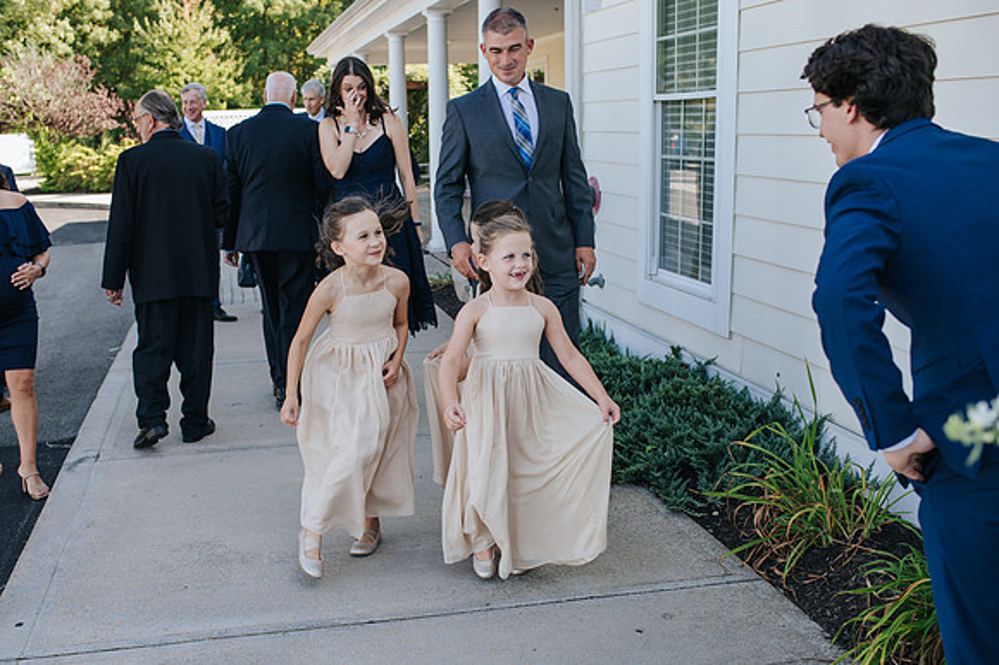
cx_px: 433
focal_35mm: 40
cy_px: 377
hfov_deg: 48.7
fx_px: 1100
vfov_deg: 33.6
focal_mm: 35
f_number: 3.5
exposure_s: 1/400
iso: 320
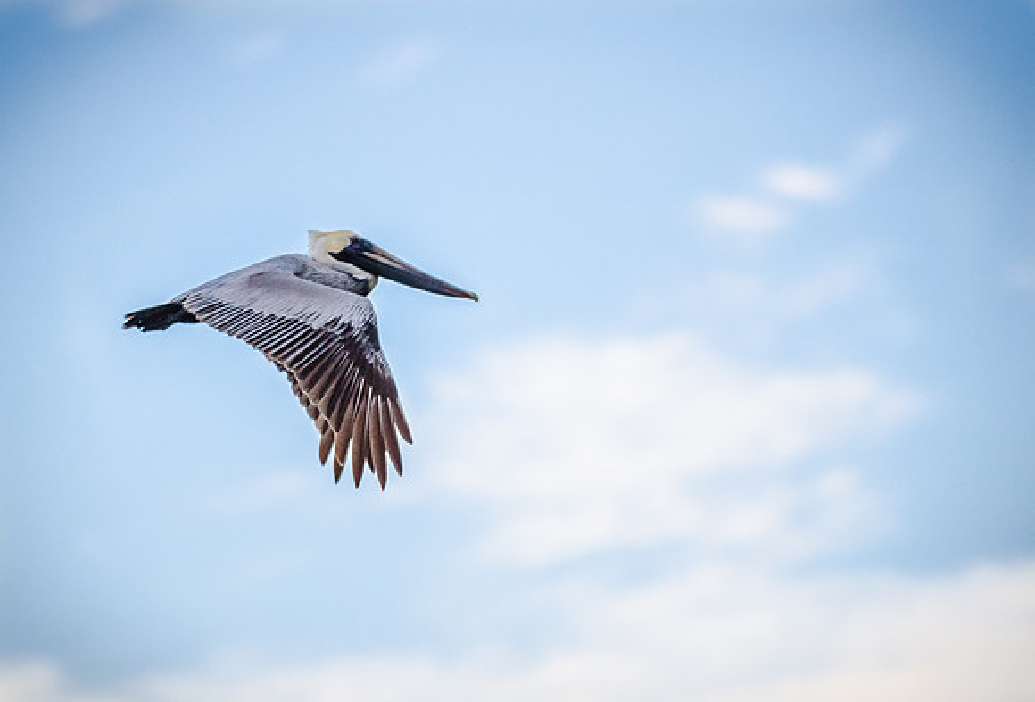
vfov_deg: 4.2
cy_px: 324
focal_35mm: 328
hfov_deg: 6.2
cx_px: 464
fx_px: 9489
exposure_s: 1/8000
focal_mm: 200
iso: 2000
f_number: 2.8
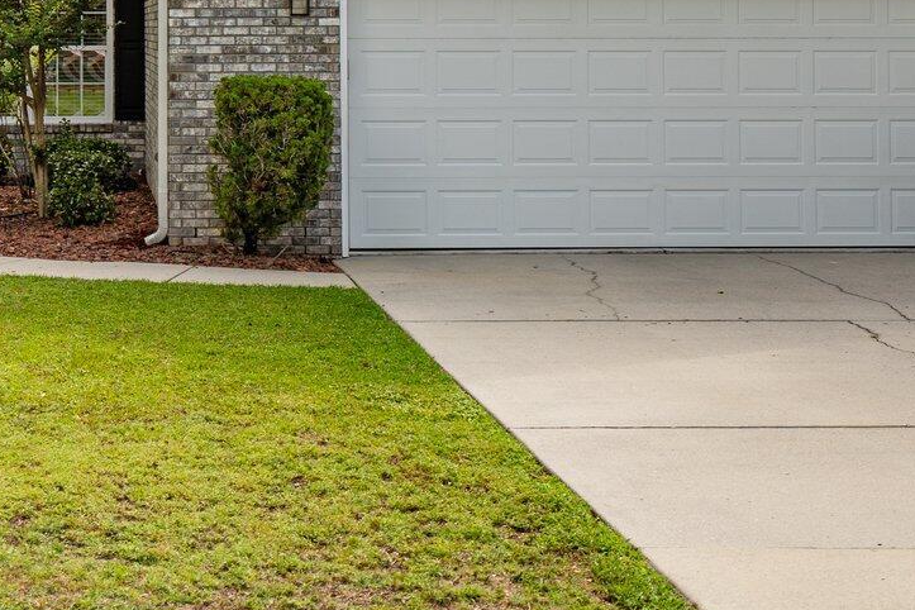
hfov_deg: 23.6
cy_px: -54
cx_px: 191
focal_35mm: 85
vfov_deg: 15.7
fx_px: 2160
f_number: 4
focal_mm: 30
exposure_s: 1/1000
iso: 250
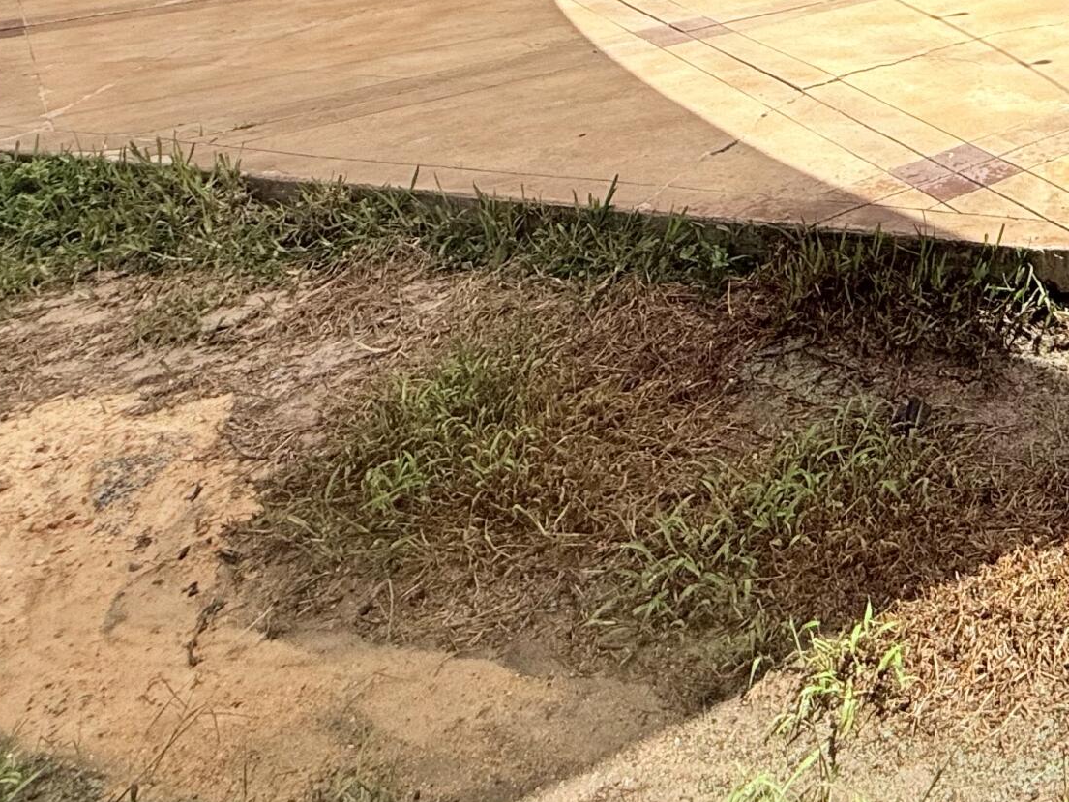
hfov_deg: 37.6
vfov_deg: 29.5
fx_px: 1174
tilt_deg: -1.5
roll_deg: +0.6
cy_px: -266
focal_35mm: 38
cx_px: 1266
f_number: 2.2
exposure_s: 1/2092
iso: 50
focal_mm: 2.22
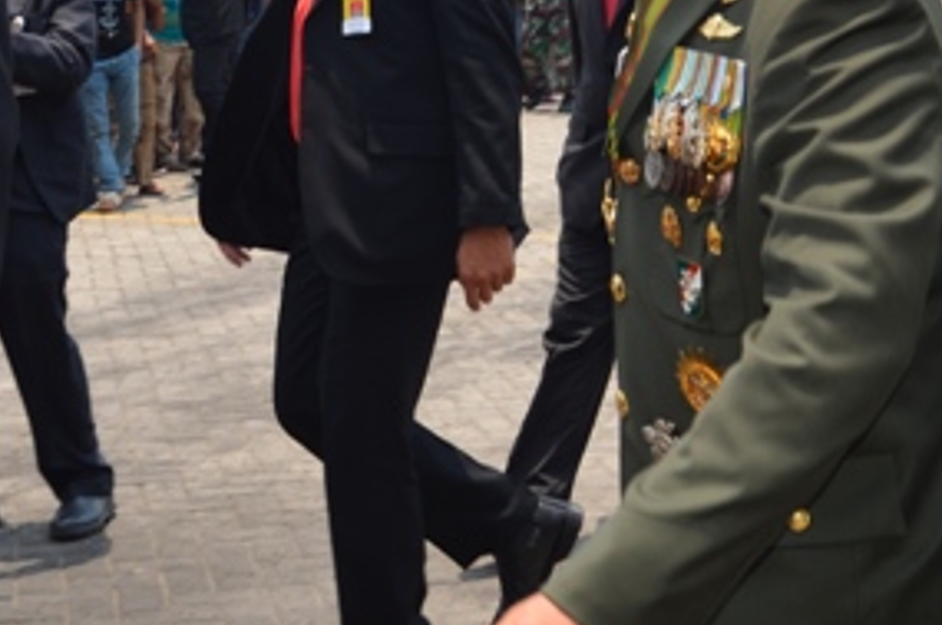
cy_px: -99
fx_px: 2386
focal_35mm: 91
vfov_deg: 14.5
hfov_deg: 22.2
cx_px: 316
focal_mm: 23
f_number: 8
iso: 100
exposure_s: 1/250
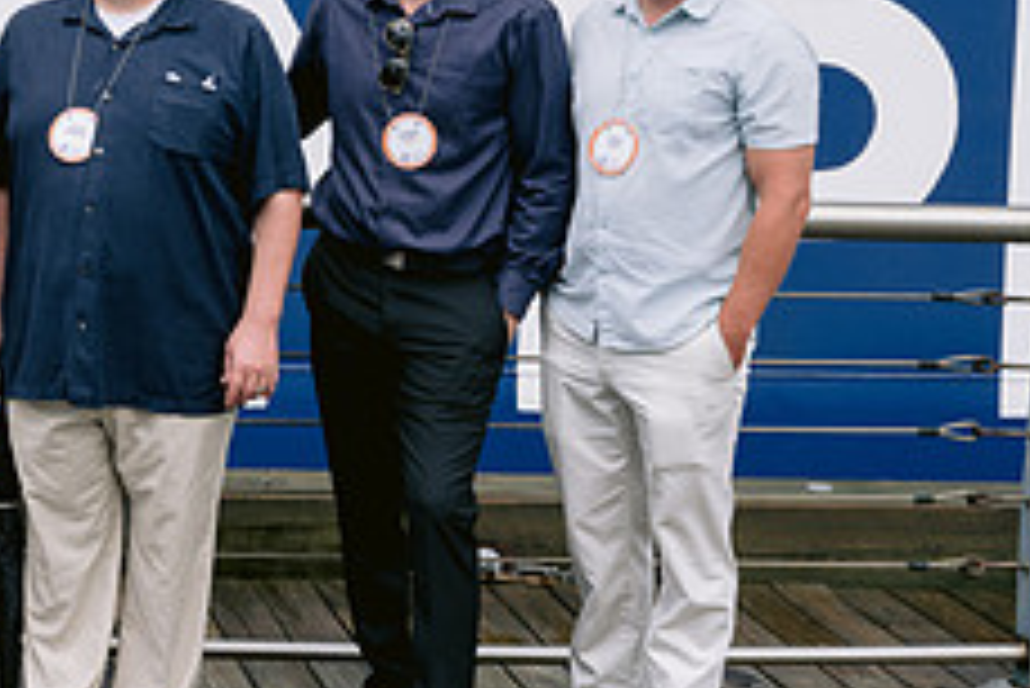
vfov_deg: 15.1
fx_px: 2577
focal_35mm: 90
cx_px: -166
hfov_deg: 21.2
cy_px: 110
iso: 160
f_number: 8
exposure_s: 1/200
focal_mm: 35
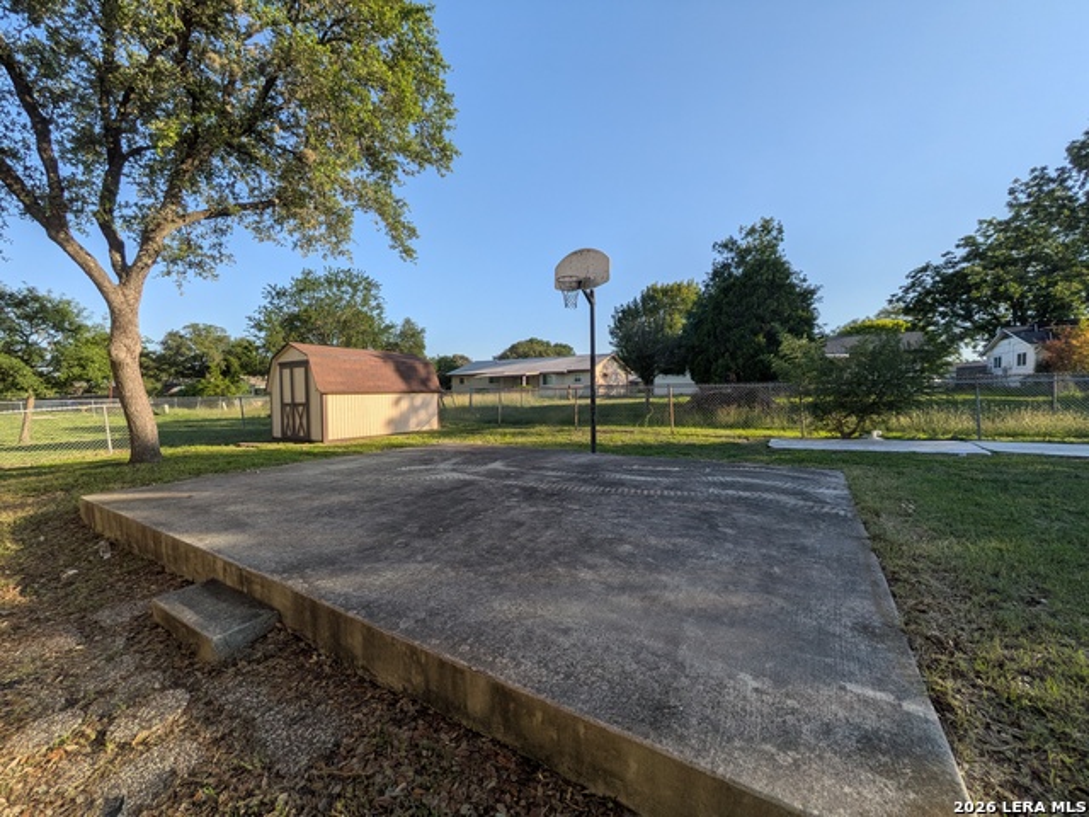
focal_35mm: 14
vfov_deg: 85.7
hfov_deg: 102.1
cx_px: 544
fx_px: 440
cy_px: 408
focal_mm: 1.83
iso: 50
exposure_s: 1/1250
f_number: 2.2
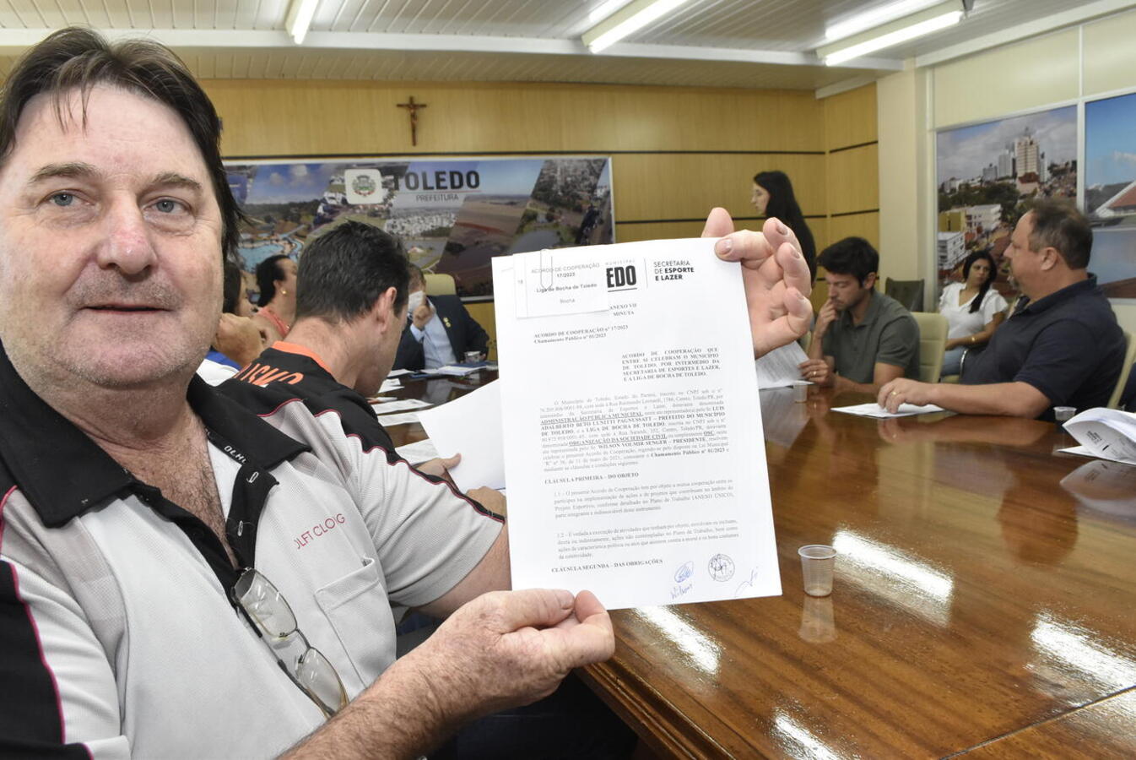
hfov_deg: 67.3
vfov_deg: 48.0
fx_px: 853
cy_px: 380
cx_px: 568
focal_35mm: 27
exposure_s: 1/60
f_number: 8
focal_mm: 18
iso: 2000
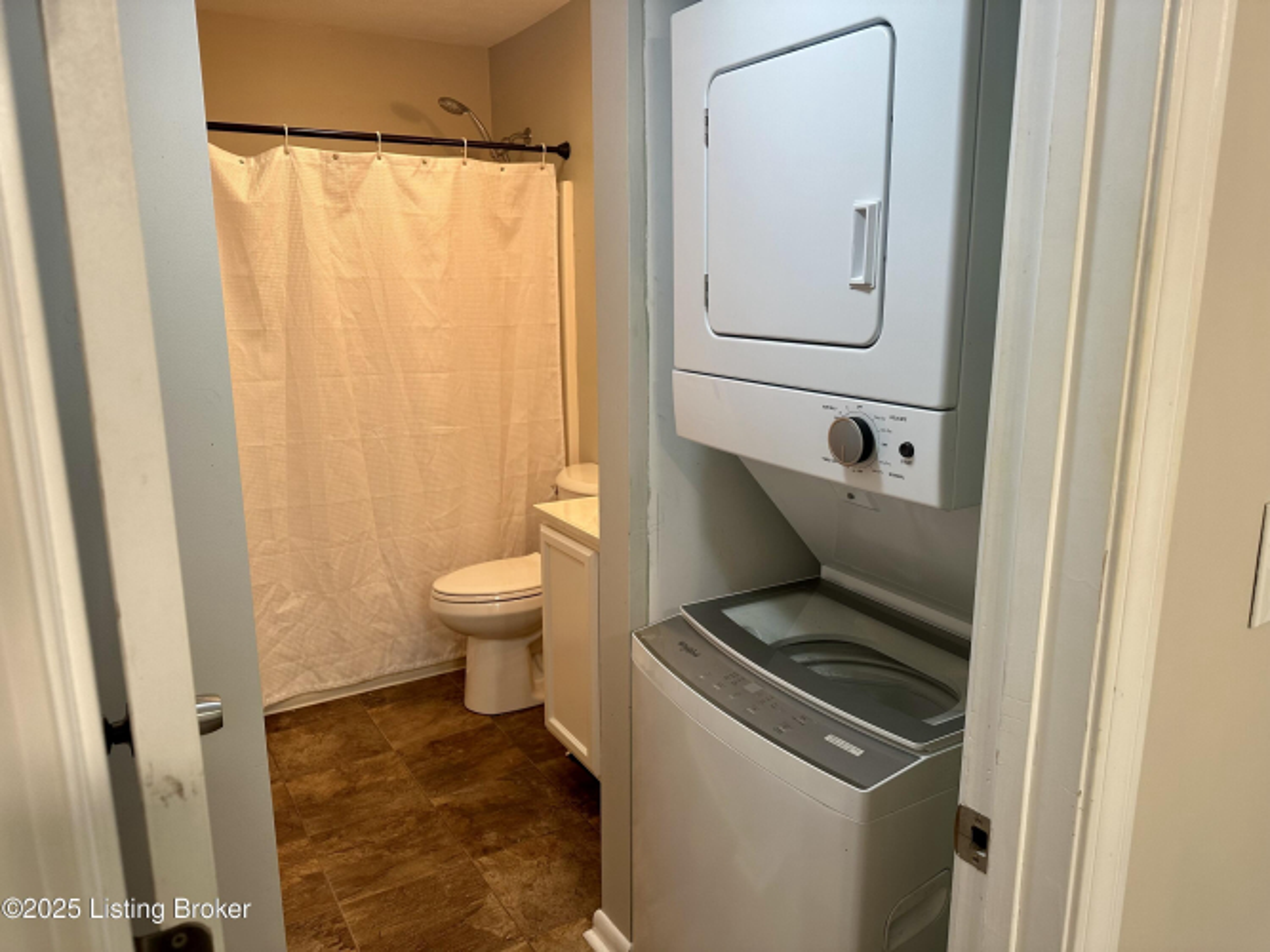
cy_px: 476
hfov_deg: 71.6
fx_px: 880
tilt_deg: -12.0
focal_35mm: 24
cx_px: 635
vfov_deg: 56.8
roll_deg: +0.6
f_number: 1.78
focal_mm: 6.86
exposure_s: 1/60
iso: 125
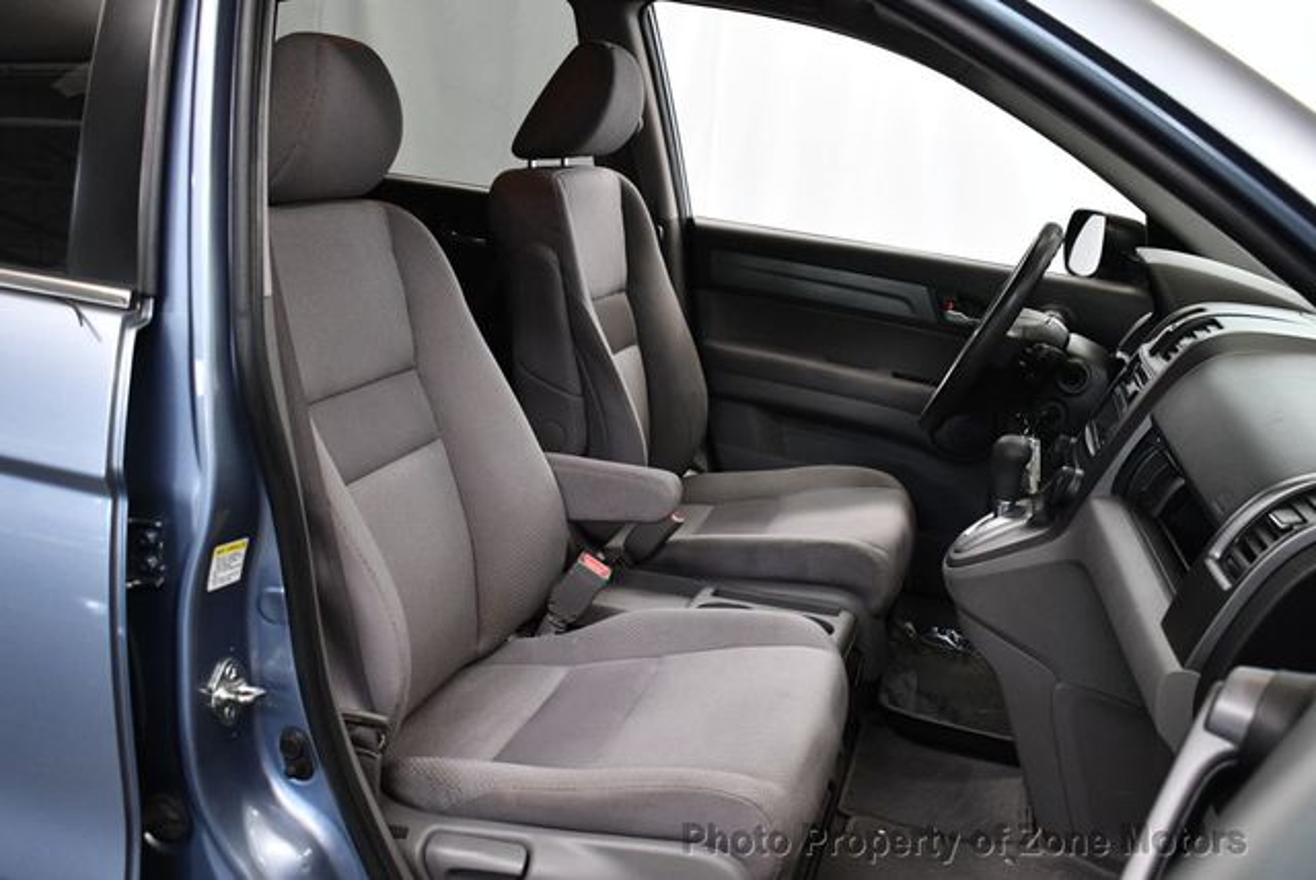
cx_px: 658
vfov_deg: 36.9
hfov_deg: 53.1
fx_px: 1317
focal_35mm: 36
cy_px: 440
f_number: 3.5
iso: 1600
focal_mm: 18
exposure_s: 1/125
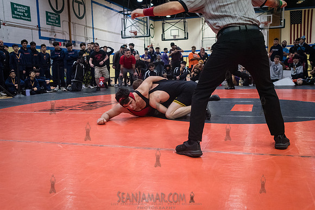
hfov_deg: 54.4
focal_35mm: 35
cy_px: 105
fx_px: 306
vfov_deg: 37.9
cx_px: 158
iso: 8000
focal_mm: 35
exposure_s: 1/400
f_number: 4
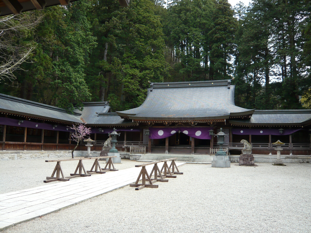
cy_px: 116
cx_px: 156
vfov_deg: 49.7
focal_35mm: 28
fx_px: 252
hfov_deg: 63.4
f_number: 2.8
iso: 100
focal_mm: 4.6
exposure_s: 1/320
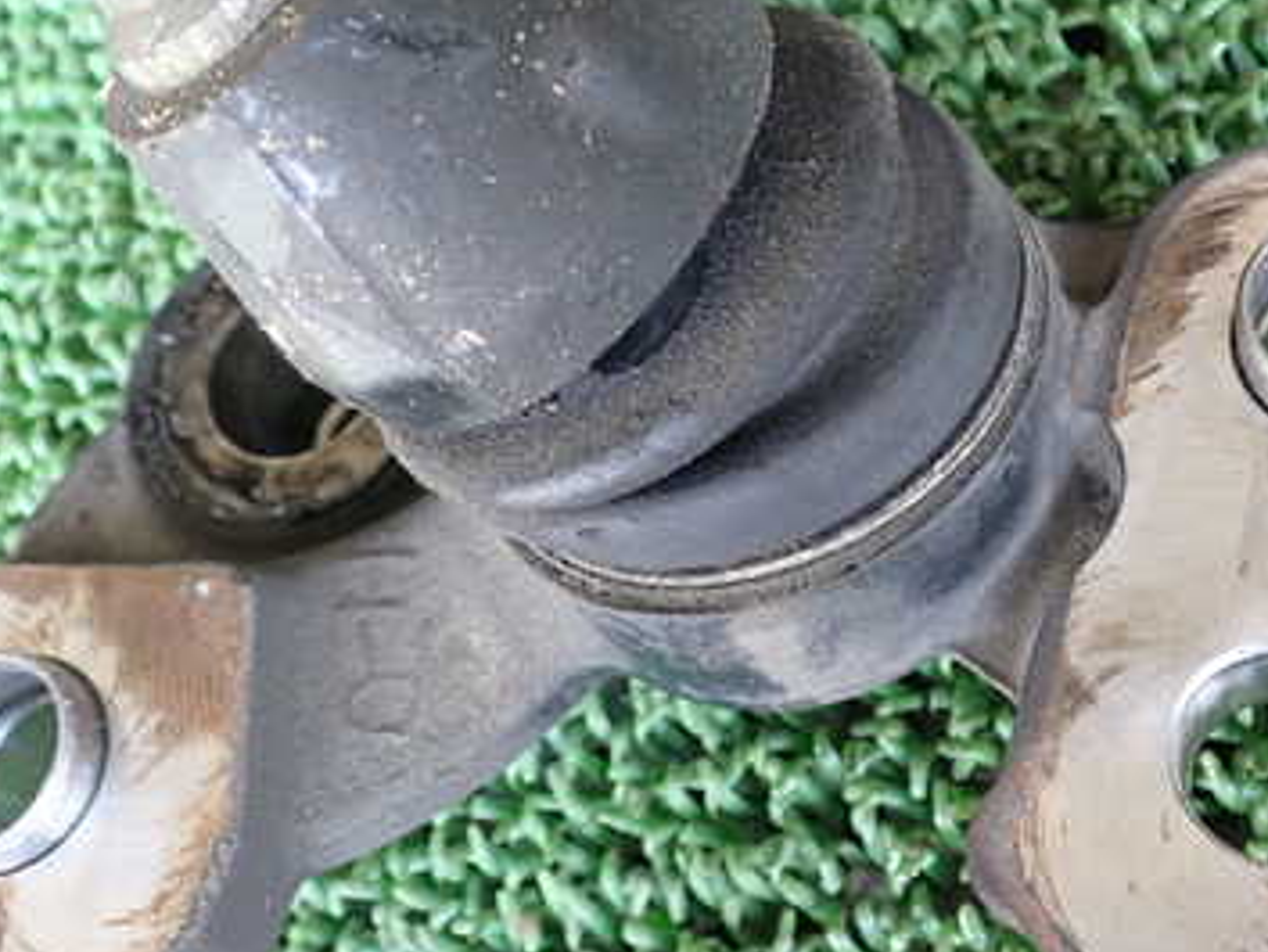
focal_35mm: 51
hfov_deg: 37.2
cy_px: 334
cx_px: 826
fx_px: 1869
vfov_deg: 28.4
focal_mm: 5.4
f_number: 2.3
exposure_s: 1/40
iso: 200
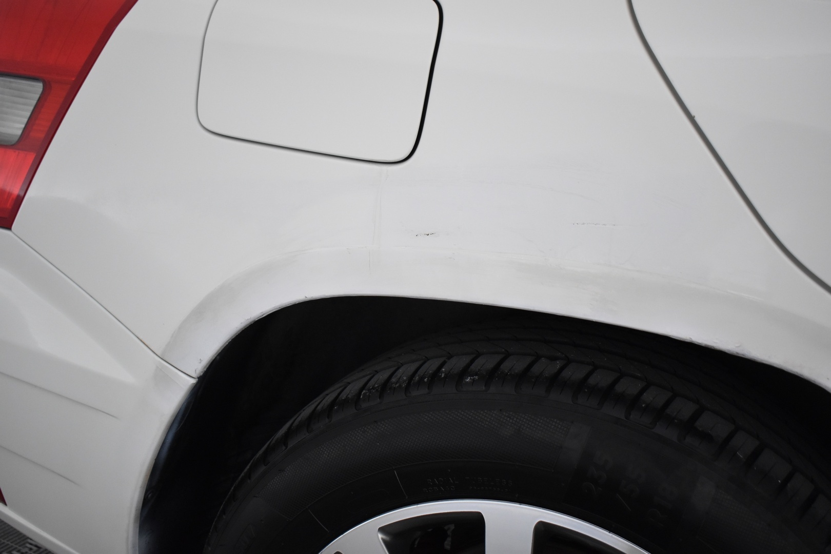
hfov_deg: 49.6
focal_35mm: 39
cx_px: 416
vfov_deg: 34.2
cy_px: 277
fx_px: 900
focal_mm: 26
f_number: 4
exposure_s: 1/60
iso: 1600
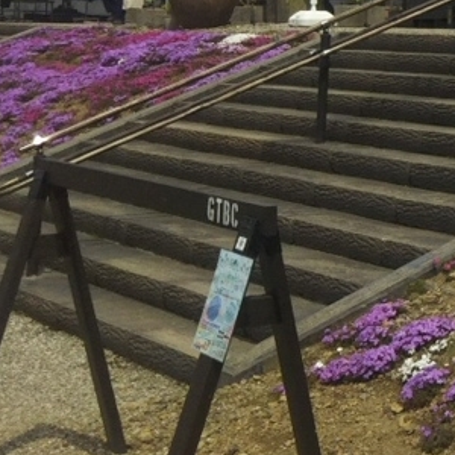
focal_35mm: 106
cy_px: -49
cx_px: 889
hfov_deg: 14.0
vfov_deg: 16.0
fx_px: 1576
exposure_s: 1/1922
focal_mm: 4
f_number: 2.2
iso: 25
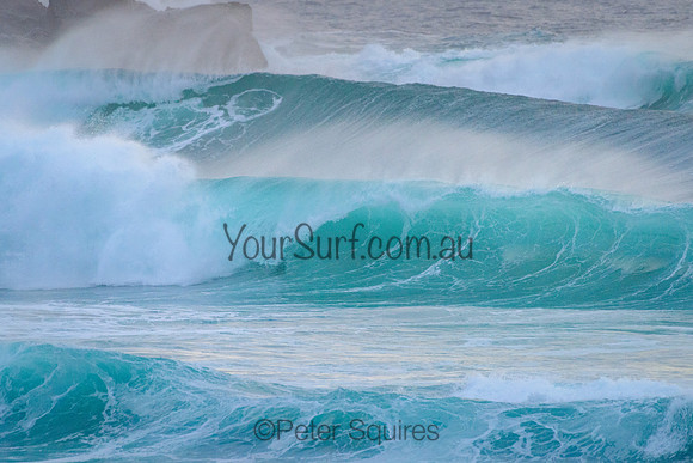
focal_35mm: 613
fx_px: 11806
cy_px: 205
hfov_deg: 3.4
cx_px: 319
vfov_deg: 2.2
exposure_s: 1/2000
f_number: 5.6
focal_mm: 500
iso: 1600
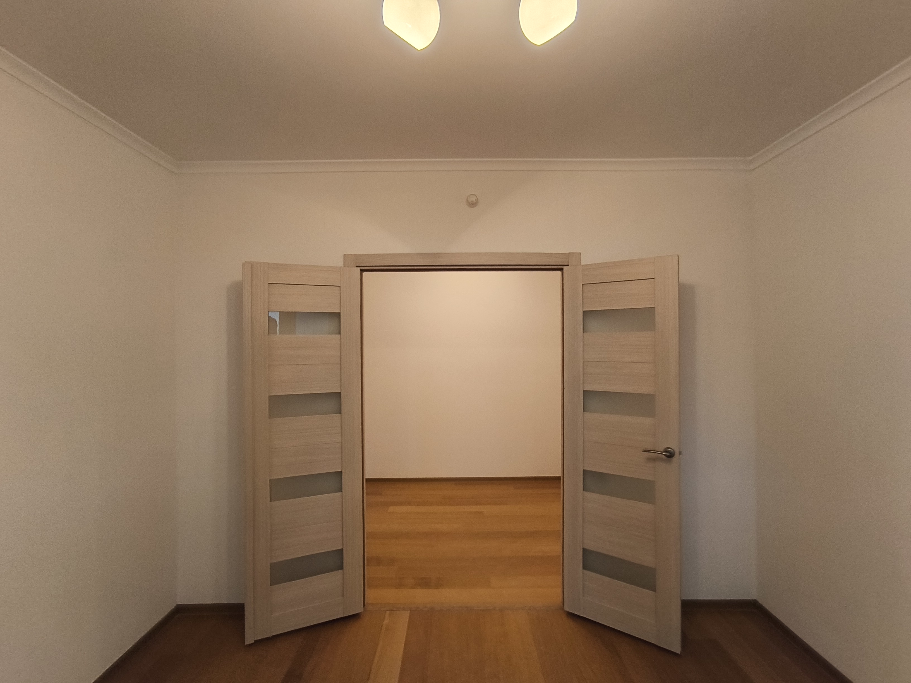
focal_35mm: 16
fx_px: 421
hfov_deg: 94.5
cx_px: 456
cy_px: 342
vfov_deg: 78.1
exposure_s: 1/50
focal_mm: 1.65
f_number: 2.2
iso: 100
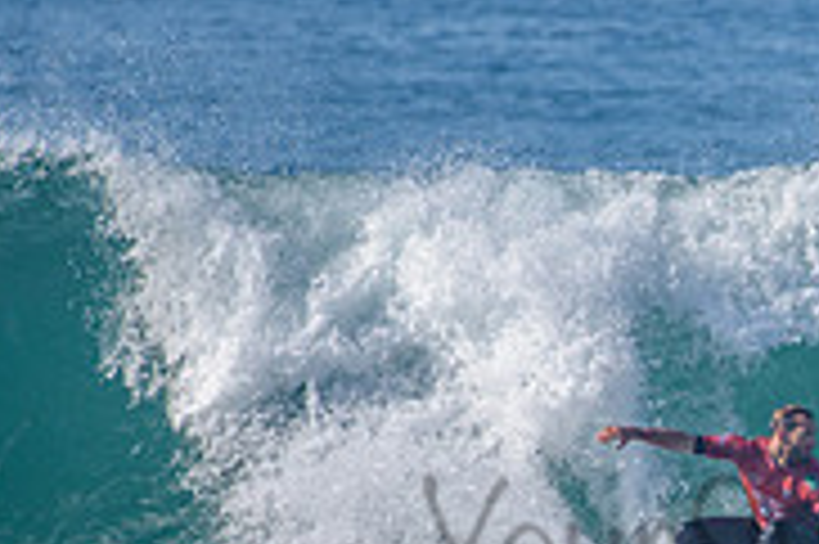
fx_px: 36207
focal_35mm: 1593
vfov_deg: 0.9
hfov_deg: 1.3
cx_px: 886
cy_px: 506
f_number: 5.6
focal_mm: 500
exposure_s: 1/1600
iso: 125
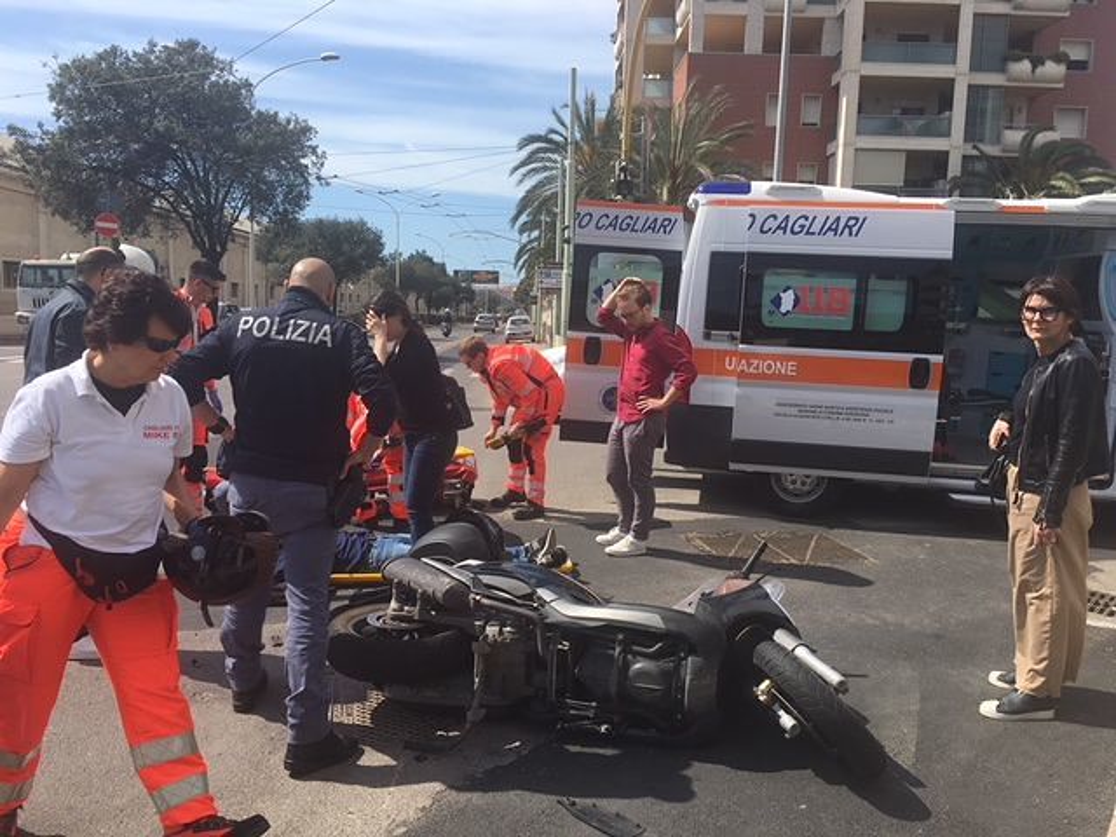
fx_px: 935
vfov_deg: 48.2
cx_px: 558
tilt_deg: -5.8
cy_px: 418
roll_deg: -2.6
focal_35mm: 29
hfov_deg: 61.7
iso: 25
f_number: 2.2
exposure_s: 1/1709
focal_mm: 4.15
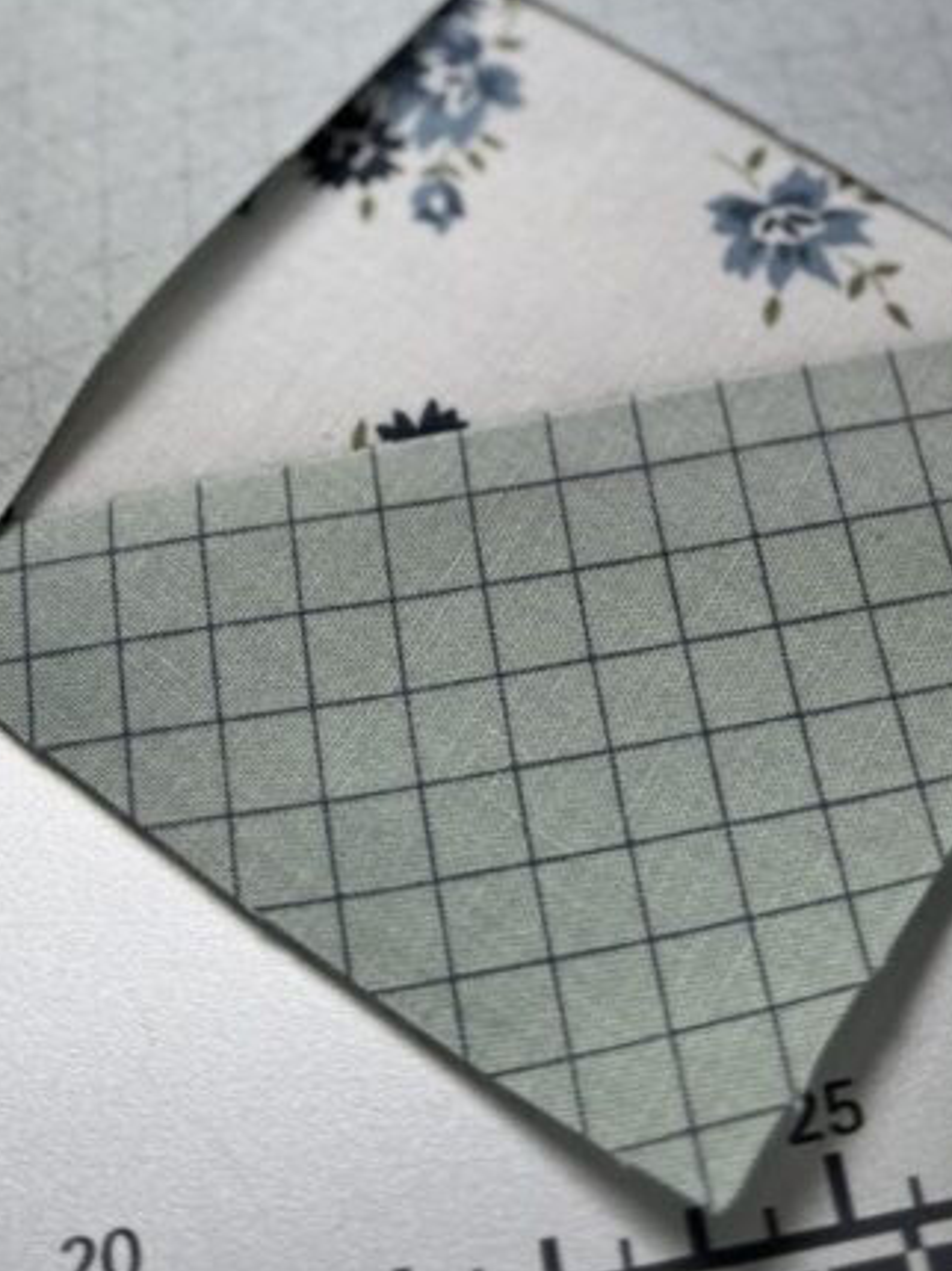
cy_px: -112
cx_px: 574
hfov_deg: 21.9
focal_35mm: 67
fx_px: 2459
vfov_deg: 26.7
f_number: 1.78
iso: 80
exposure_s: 1/425
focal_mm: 6.76
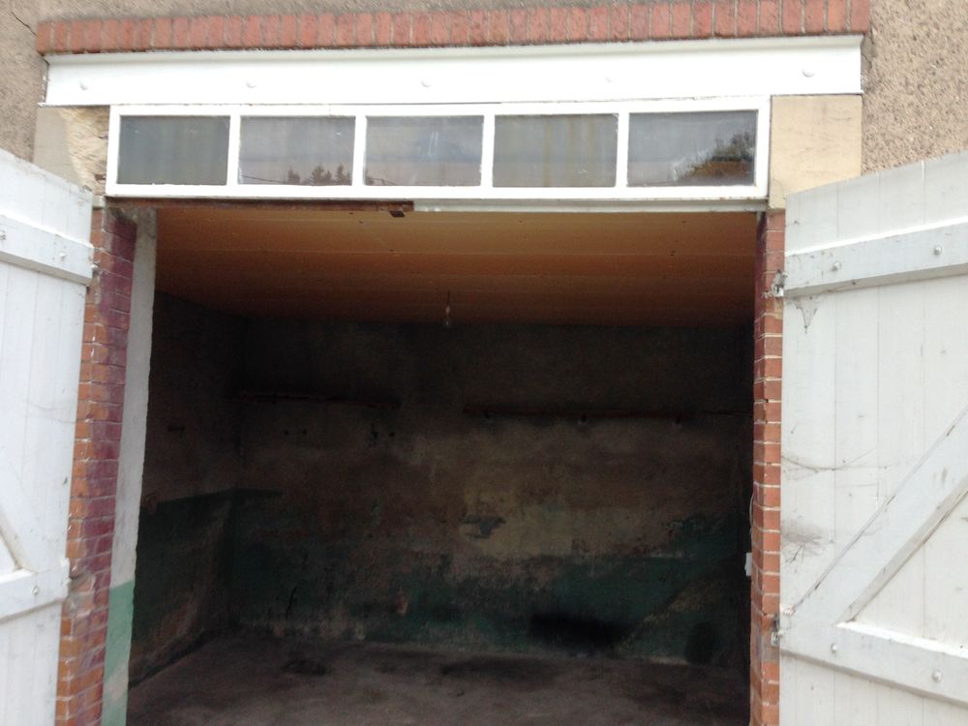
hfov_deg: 55.4
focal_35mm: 33
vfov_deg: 42.9
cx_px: 484
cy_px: 363
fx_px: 923
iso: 80
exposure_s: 1/20
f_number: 2.4
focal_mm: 4.12
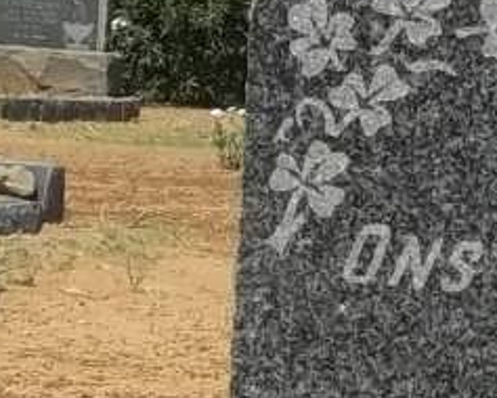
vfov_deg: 9.8
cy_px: 243
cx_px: 696
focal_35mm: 158
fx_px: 2326
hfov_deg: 11.8
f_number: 5.5
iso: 80
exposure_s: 1/640
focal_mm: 5.7
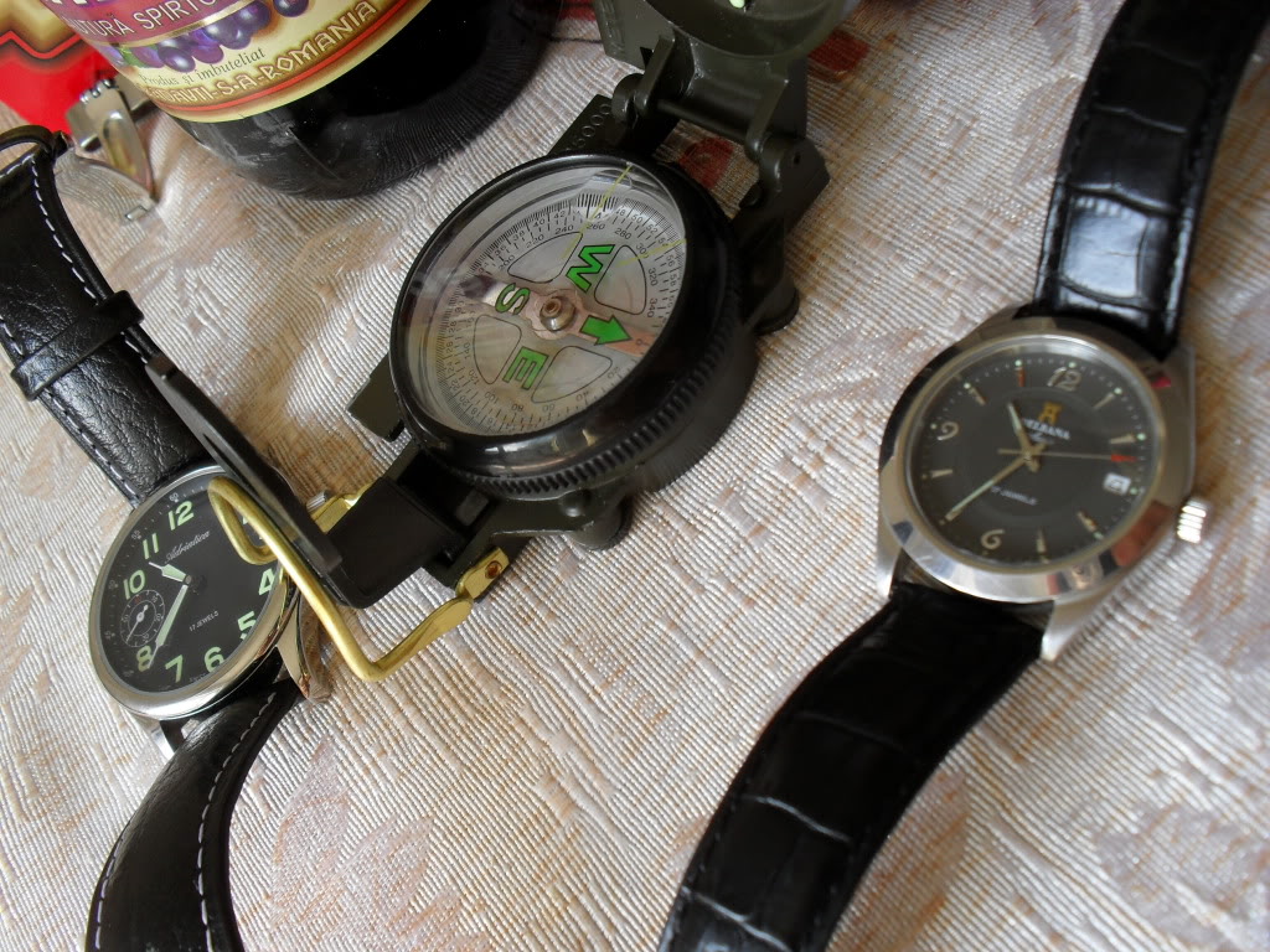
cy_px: 476
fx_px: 1284
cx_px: 635
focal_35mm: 35
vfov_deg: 40.7
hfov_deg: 52.6
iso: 100
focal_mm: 6.3
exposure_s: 1/90
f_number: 3.2
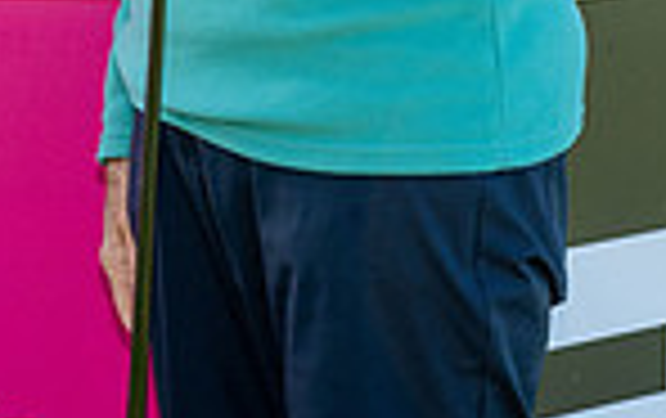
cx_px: -342
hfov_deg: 7.8
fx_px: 4817
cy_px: -465
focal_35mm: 265
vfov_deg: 4.9
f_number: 10
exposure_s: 1/100
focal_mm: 59
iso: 200
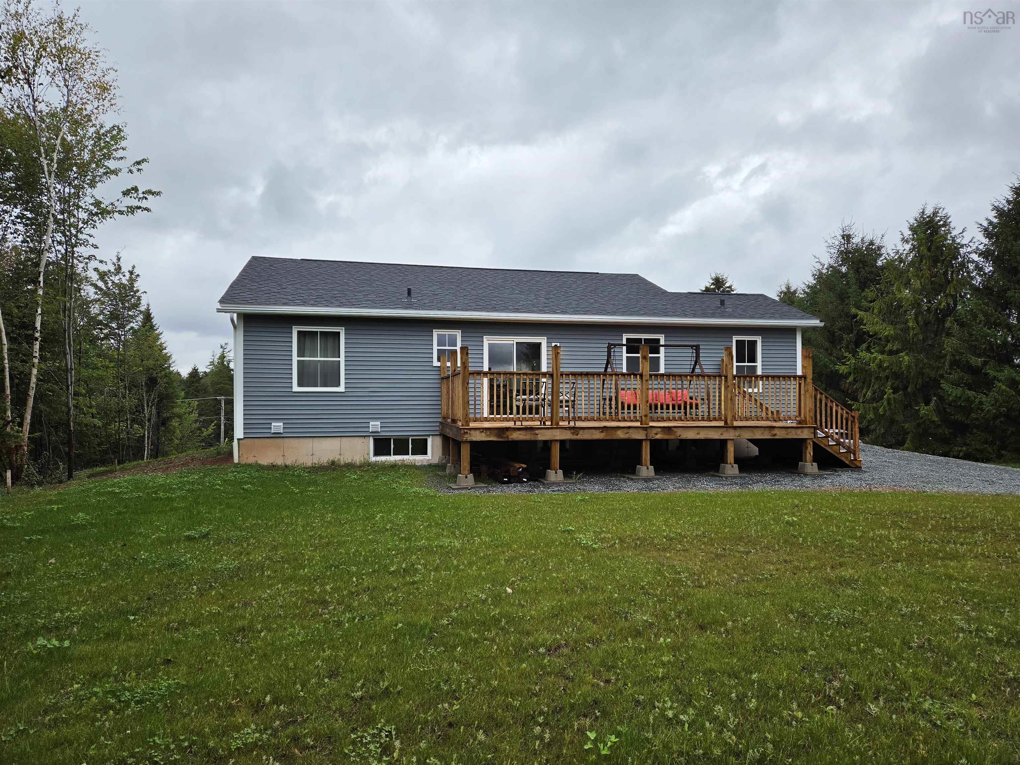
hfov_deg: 73.9
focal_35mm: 23
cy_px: 382
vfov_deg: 58.9
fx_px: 678
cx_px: 510
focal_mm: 5.4
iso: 80
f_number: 1.8
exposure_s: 1/1785
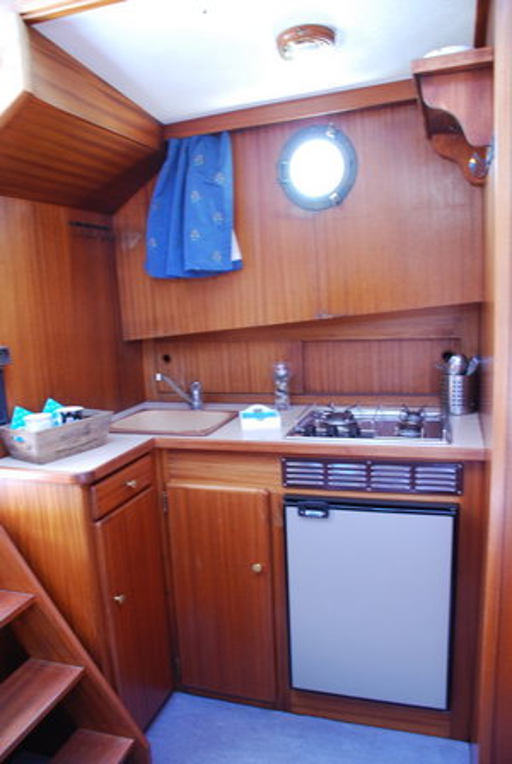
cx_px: 256
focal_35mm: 30
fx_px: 638
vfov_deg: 61.9
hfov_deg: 43.7
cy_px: 382
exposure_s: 1/6
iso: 400
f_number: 3.8
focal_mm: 20
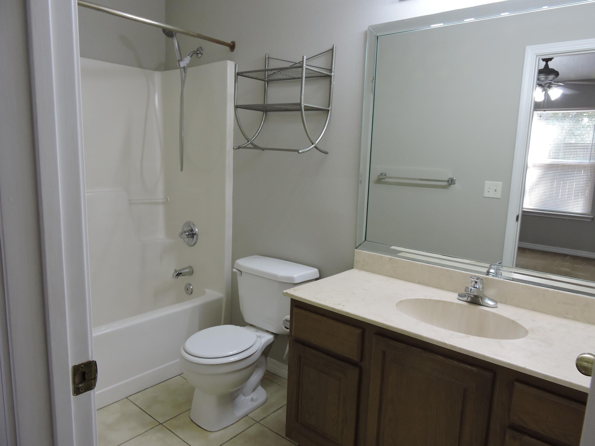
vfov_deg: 56.8
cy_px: 223
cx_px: 298
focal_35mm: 24
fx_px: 413
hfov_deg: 71.6
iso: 160
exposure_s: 1/30
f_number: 3.3
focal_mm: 4.3
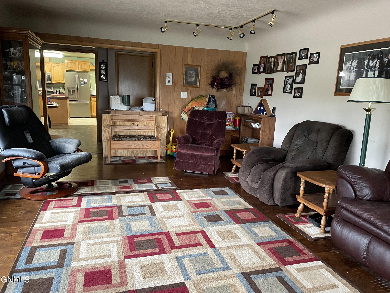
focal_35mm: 26
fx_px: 293
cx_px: 195
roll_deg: -1.6
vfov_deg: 53.1
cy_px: 146
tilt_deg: -11.3
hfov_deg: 67.3
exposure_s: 1/60
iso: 400
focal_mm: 4.2
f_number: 1.6
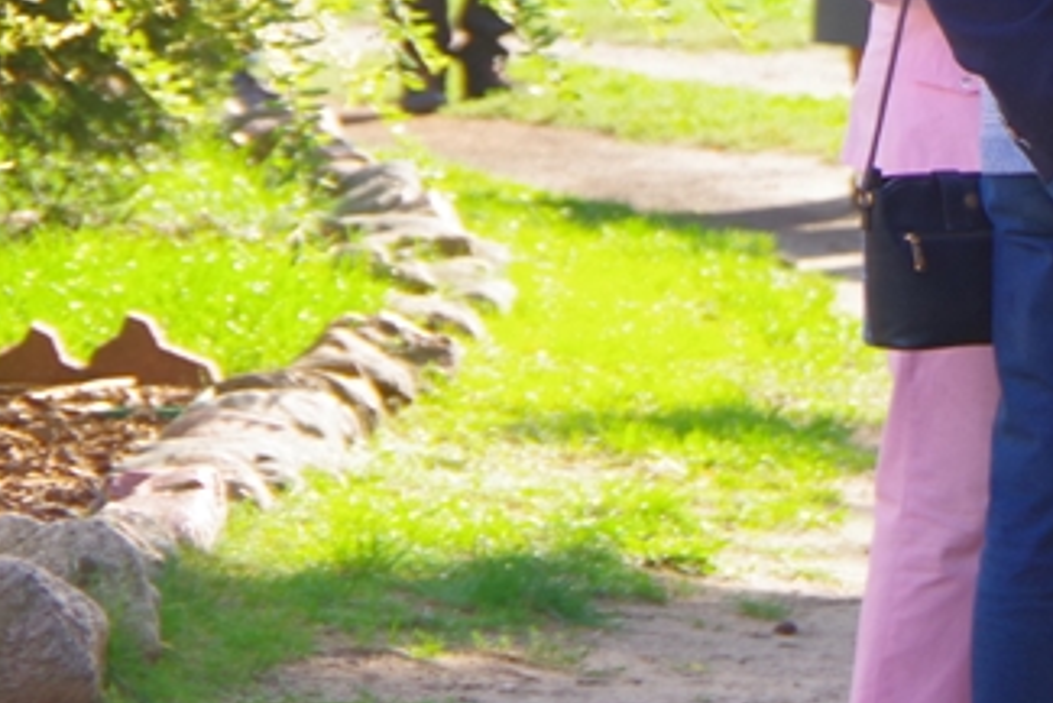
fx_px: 13811
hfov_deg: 4.3
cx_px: 1601
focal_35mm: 472
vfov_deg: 2.9
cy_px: 60
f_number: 5.6
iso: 200
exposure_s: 1/160
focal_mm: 100
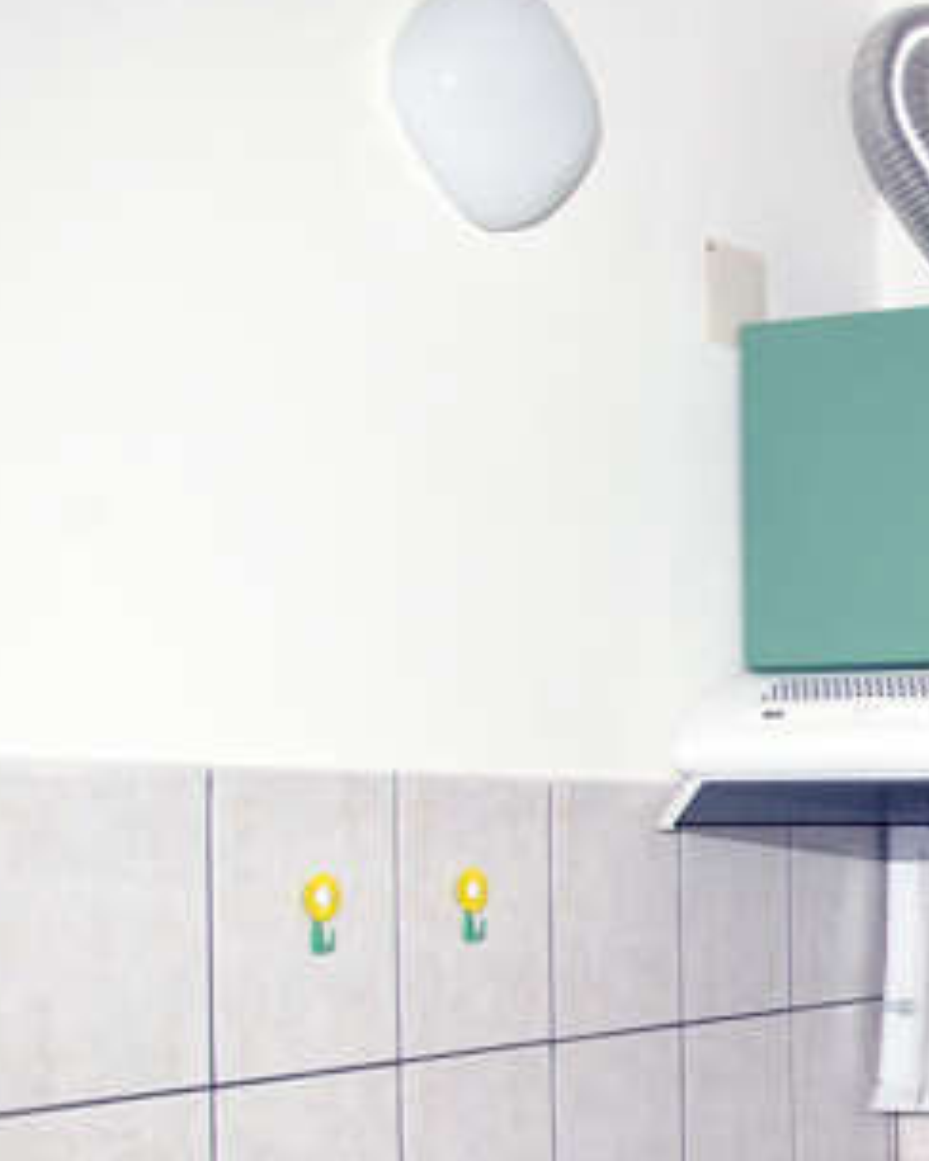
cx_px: 1371
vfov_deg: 31.0
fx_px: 2068
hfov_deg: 21.5
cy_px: 828
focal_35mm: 60
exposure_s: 1/100
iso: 200
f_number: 11
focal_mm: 17
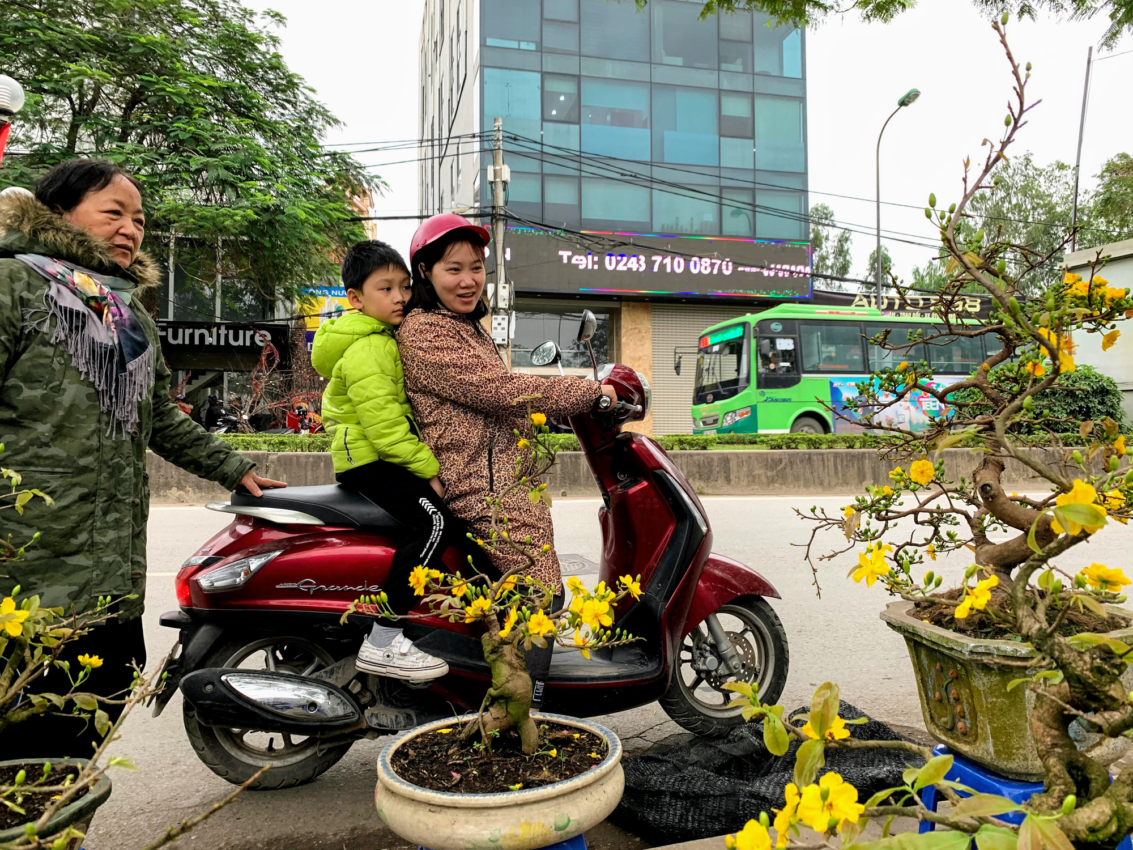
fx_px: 851
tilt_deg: +1.9
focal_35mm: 26
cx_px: 566
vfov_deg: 53.1
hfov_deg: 67.3
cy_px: 425
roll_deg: +0.9
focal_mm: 4.25
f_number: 1.8
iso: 80
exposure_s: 1/121
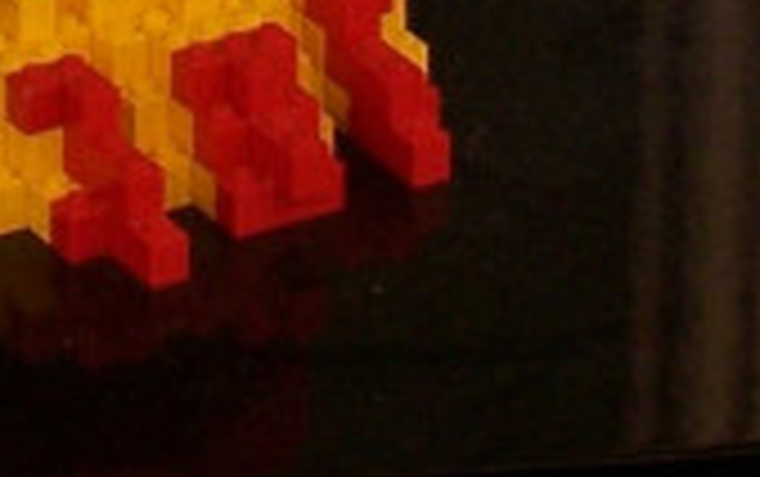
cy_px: -1436
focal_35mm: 378
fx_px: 7837
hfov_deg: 5.5
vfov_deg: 3.3
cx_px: -477
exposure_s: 1/2
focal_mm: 9.8
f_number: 3.1
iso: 80
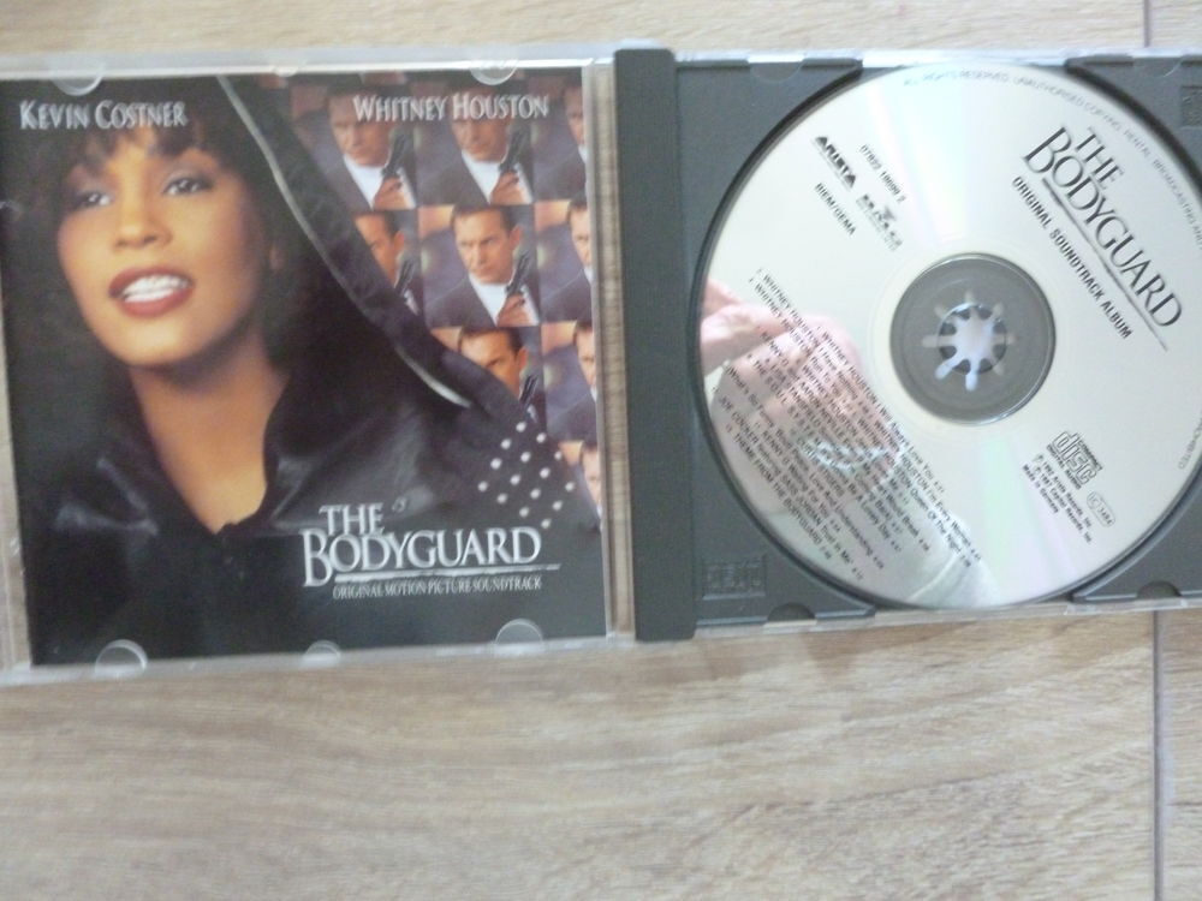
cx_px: 601
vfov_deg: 49.7
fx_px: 972
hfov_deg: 63.4
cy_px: 450
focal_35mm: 28
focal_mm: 5
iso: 1000
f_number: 3.3
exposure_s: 1/30
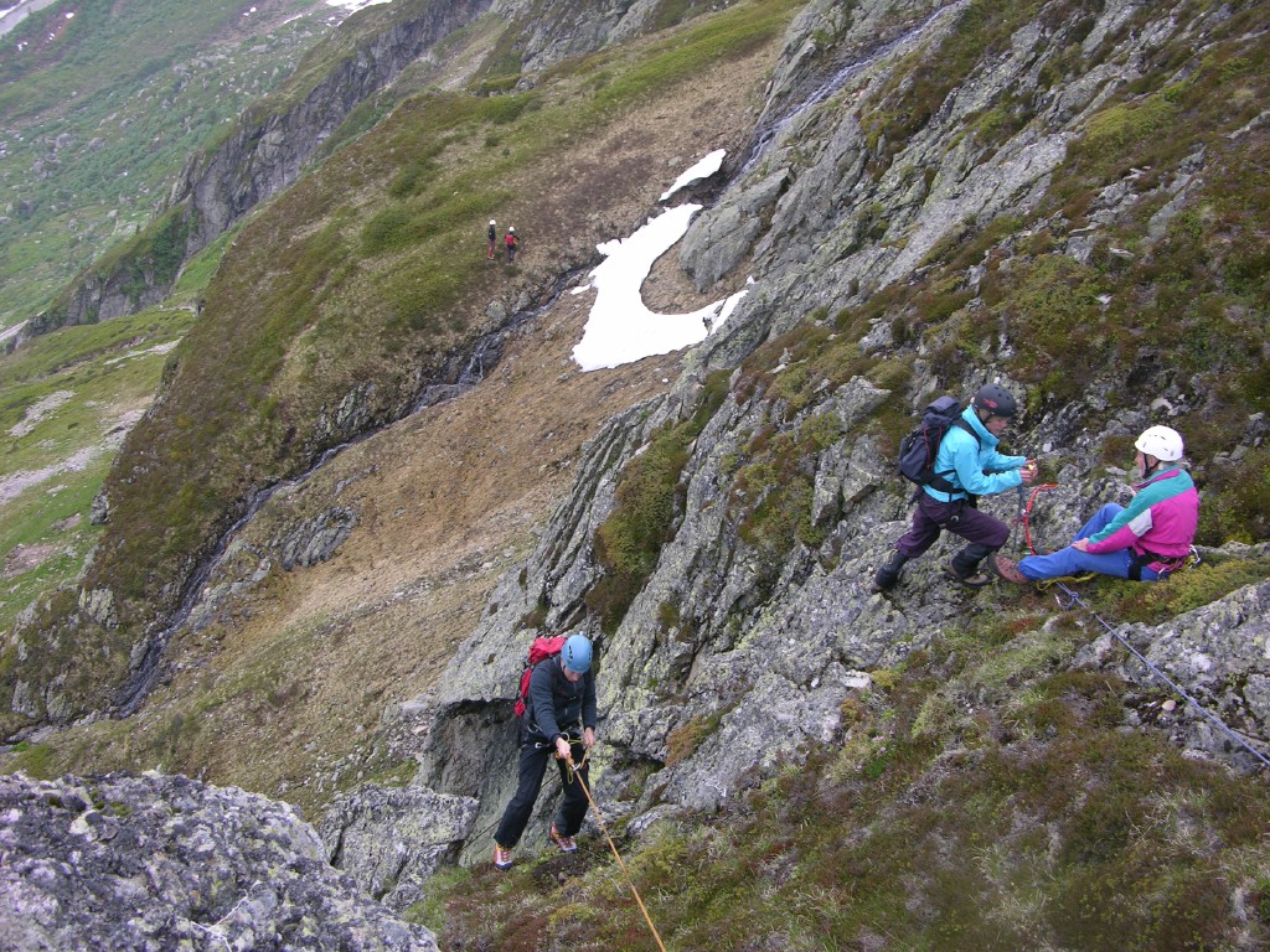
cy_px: 476
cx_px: 635
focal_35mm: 35
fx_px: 1284
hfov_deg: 52.6
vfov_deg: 40.7
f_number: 3.2
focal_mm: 8.9
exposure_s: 1/38.7
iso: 50
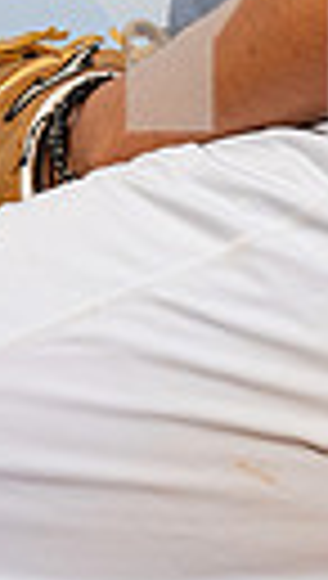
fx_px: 3925
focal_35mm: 255
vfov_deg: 8.2
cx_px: 288
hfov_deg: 4.8
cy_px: -319
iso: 160
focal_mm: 70
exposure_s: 1/250
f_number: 11
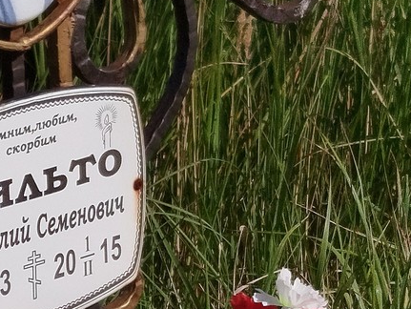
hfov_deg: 21.5
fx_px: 1058
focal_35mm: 89
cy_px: 257
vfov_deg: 16.5
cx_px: 38
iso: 50
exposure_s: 1/1568
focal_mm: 5.31
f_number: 1.7
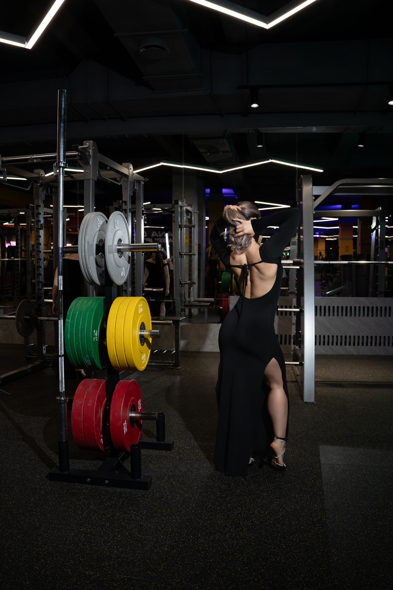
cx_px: 196
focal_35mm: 28
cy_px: 295
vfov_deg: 65.5
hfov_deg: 46.4
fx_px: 458
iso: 250
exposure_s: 1/160
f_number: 4.5
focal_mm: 28
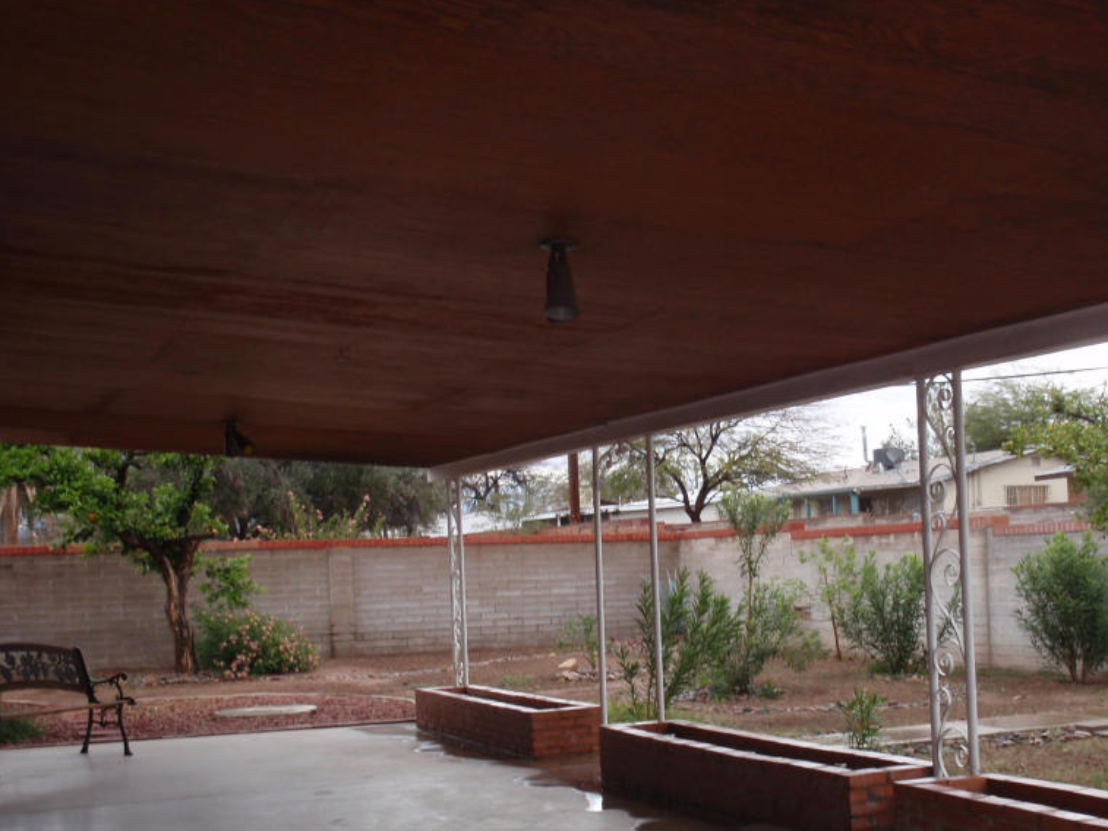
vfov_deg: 31.3
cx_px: 607
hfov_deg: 41.2
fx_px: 1473
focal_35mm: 46
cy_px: 543
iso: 64
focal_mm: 6.07
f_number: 3.5
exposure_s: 1/100
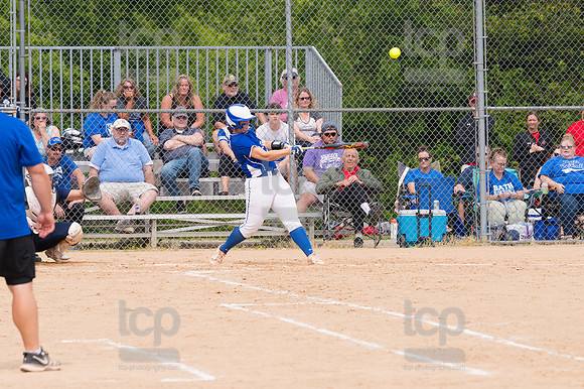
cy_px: 194
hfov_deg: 6.9
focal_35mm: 300
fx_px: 4864
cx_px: 292
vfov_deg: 4.6
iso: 320
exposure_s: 1/1600
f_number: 5.6
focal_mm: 200
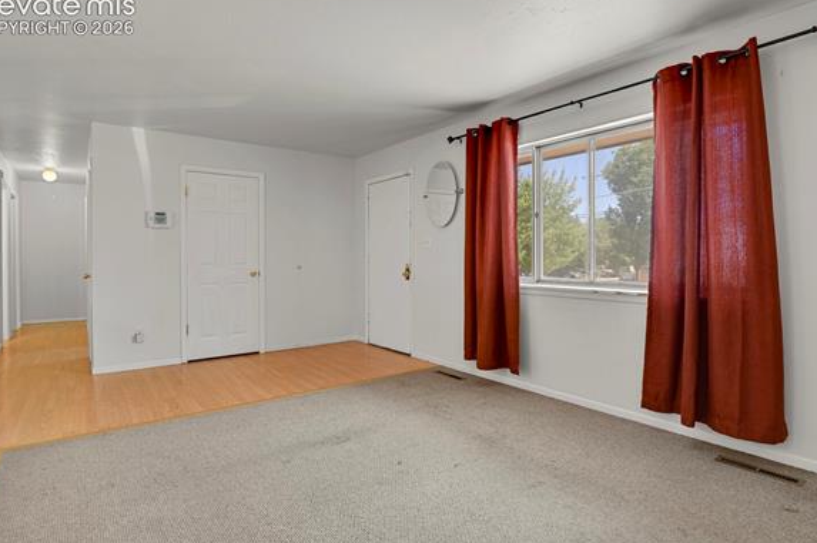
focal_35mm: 19
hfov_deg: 86.9
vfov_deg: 64.4
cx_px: 418
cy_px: 259
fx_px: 431
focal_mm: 17
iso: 3600
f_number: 8
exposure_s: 1/20
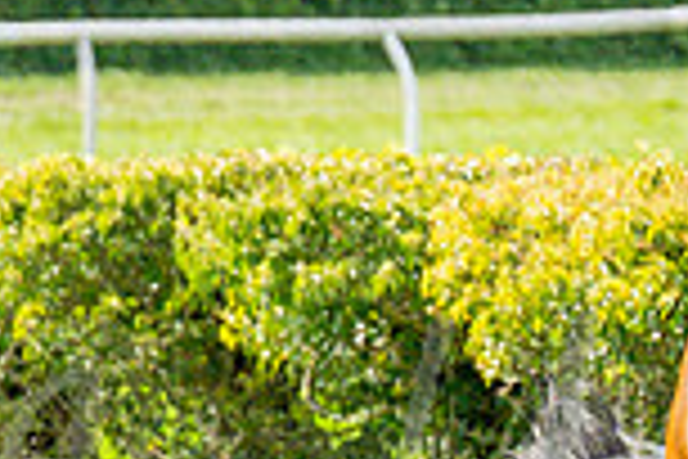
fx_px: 22396
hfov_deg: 1.8
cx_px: 1324
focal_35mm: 1172
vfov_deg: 1.2
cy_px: 326
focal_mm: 115
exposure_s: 1/1600
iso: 400
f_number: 4.5
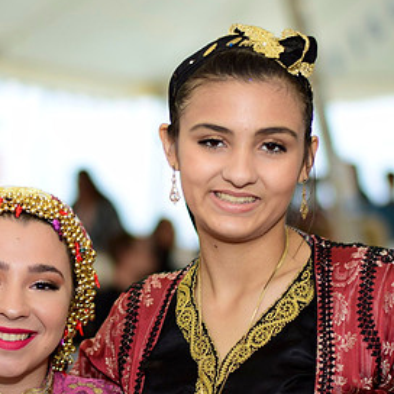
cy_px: 237
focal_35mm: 136
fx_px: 1751
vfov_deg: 12.8
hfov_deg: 12.8
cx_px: 165
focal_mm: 50
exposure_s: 1/80
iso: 100
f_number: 1.4
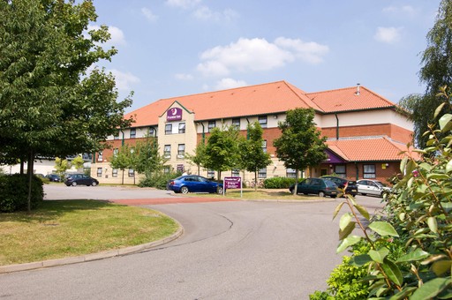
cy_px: 150
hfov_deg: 57.3
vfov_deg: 39.9
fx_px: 414
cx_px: 226
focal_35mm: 33
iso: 400
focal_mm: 22
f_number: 9
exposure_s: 1/500
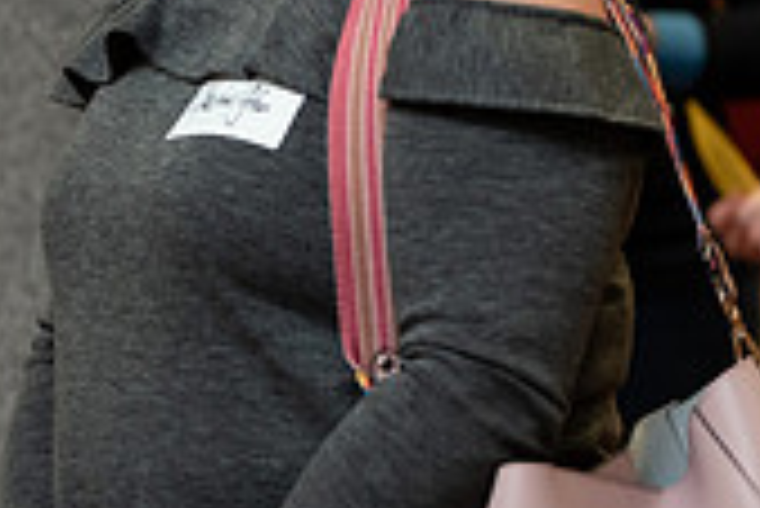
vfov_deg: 4.2
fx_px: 6888
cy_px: 7
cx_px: -166
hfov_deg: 6.3
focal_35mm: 326
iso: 1600
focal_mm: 95
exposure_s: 1/200
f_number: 3.5
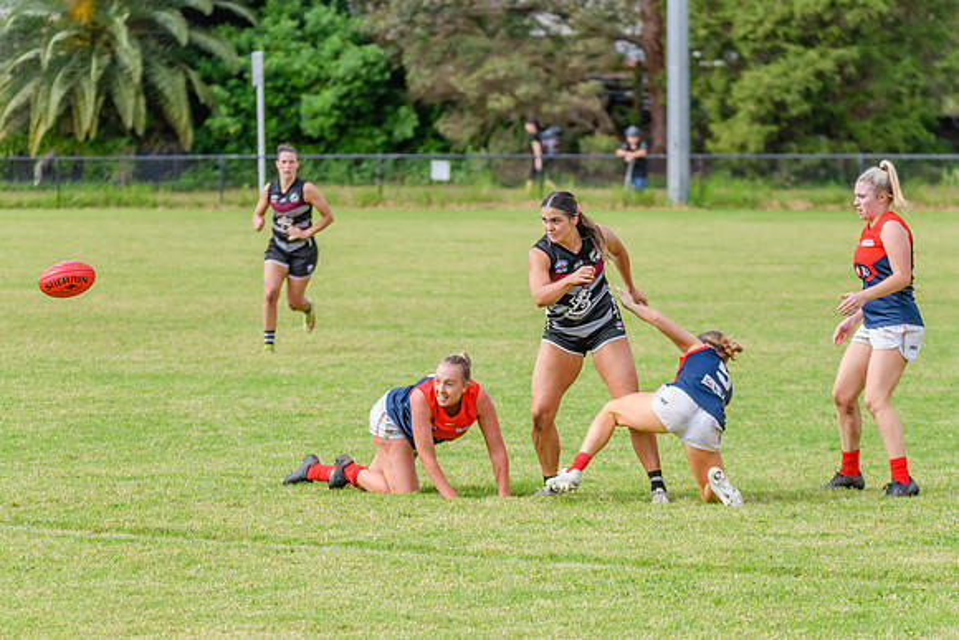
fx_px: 6361
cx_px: 474
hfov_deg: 8.6
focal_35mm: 239
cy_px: 355
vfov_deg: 5.8
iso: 800
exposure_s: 1/2000
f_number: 5.6
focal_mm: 180
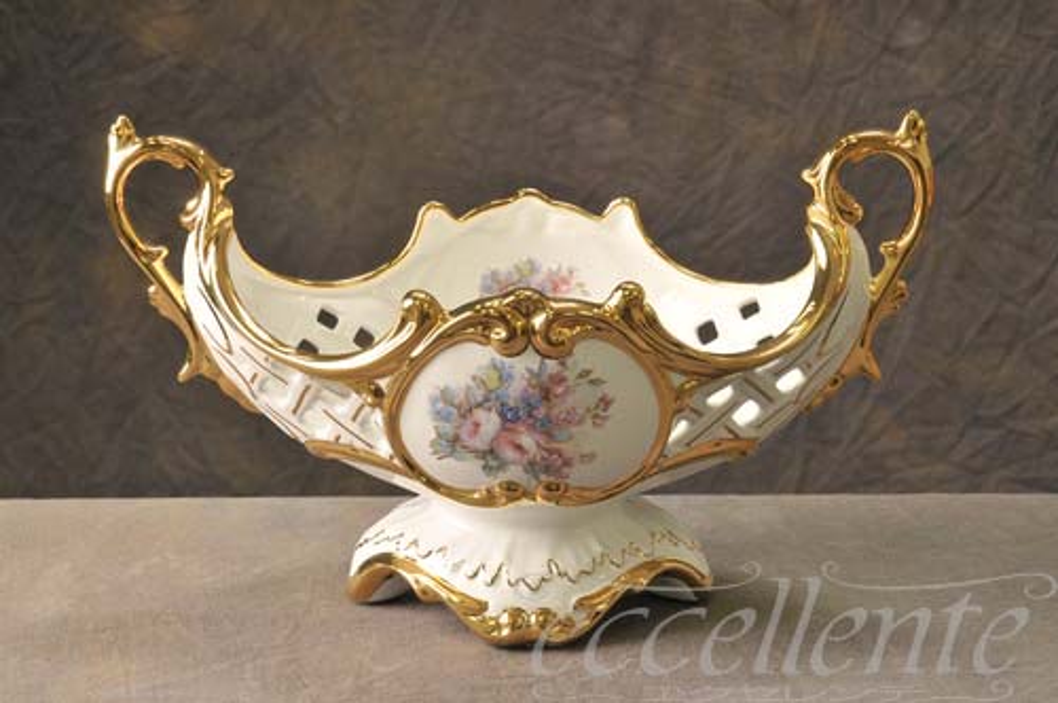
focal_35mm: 98
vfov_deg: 14.0
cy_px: 352
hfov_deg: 20.9
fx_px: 2862
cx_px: 529
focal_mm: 65
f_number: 11
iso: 640
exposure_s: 1/100
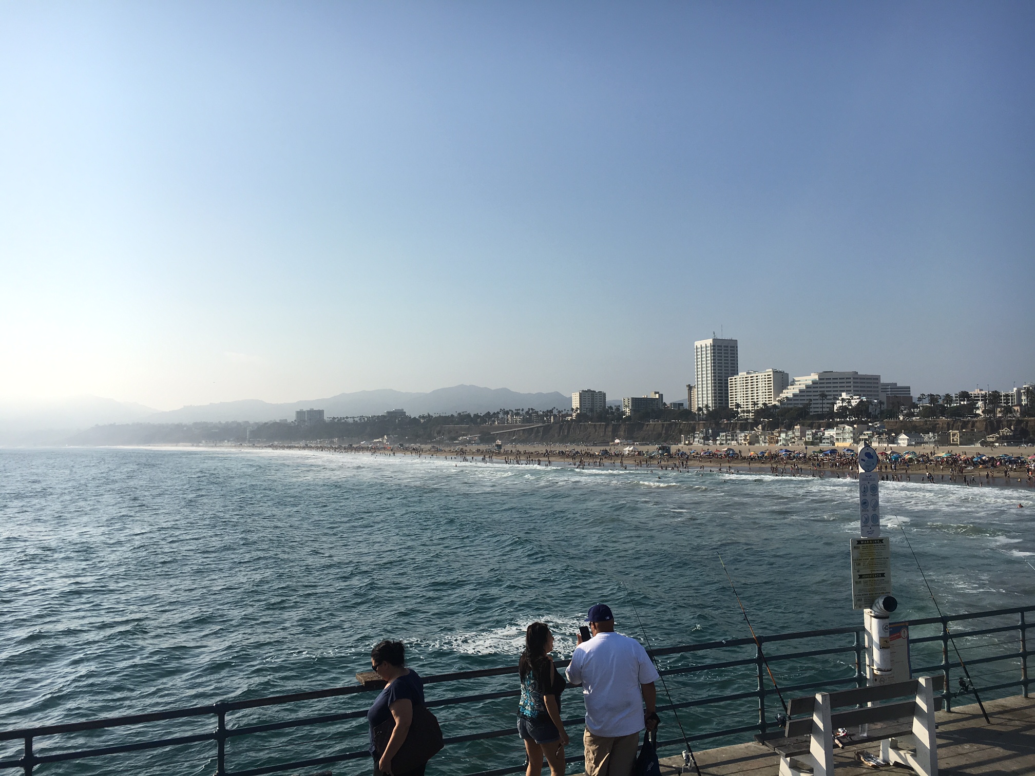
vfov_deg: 48.2
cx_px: 518
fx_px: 867
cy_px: 388
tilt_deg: +4.1
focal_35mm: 29
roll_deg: +1.1
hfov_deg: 61.7
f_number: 2.2
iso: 25
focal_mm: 4.15
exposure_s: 1/2331
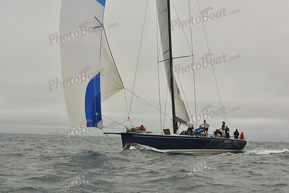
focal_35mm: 70
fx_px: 562
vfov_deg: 19.5
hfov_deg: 28.8
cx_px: 144
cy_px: 96
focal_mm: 70
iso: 320
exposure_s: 1/800
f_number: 10
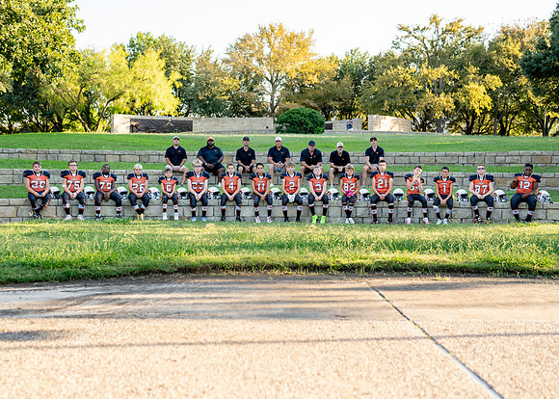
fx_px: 876
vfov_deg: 25.7
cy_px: 201
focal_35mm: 55
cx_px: 261
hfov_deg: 35.4
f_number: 2.2
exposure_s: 1/640
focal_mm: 50
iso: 200
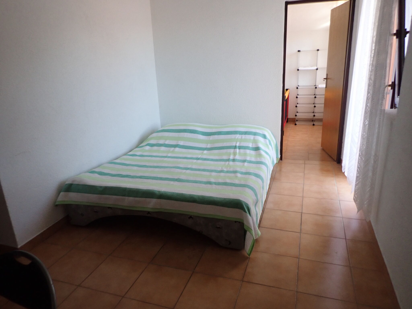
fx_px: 298
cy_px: 154
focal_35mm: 25
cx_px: 206
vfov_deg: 54.9
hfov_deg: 69.4
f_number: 2
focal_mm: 4.5
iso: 250
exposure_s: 1/125
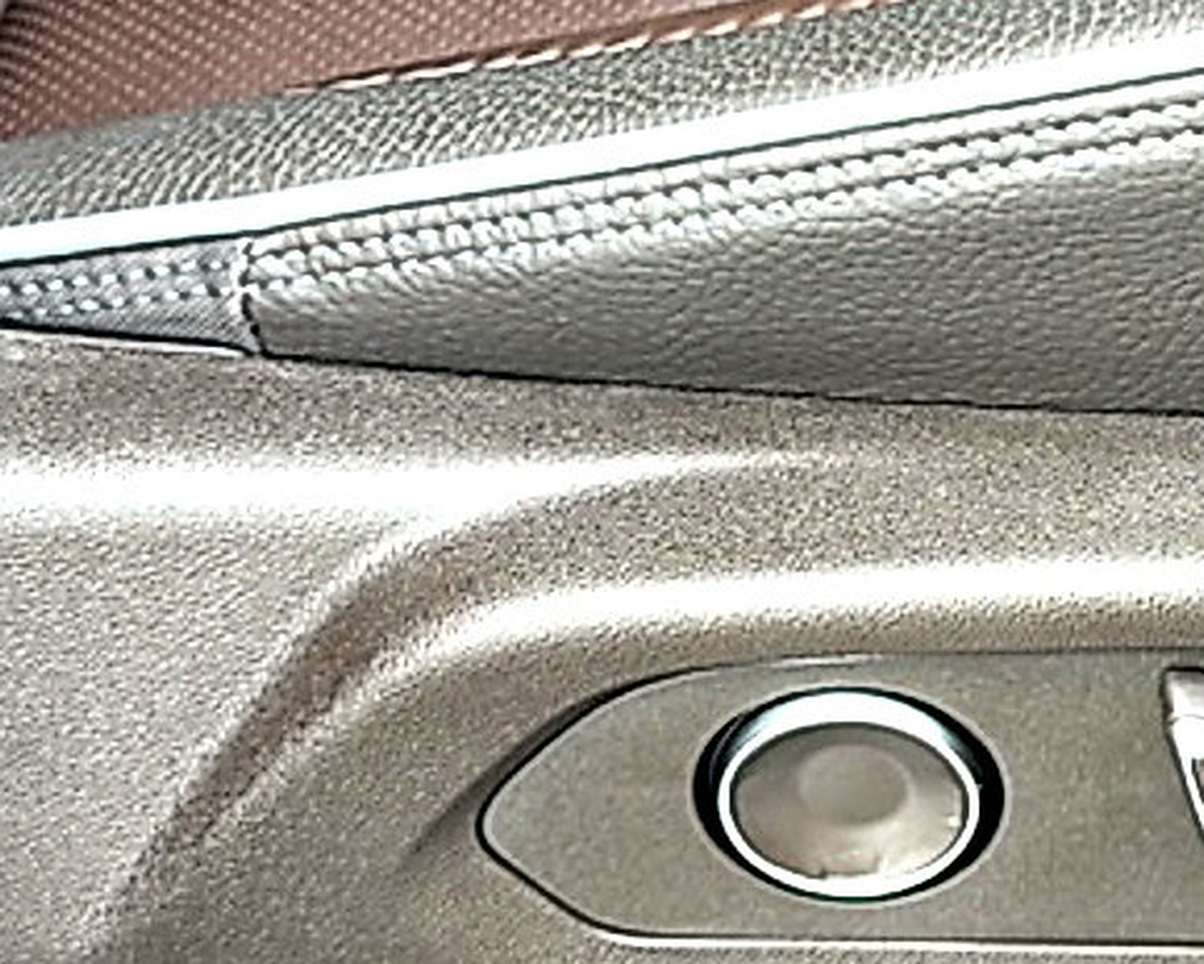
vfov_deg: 18.8
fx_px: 2888
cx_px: 1381
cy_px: 212
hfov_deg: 22.1
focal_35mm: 81
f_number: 1.78
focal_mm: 6.86
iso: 64
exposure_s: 1/198
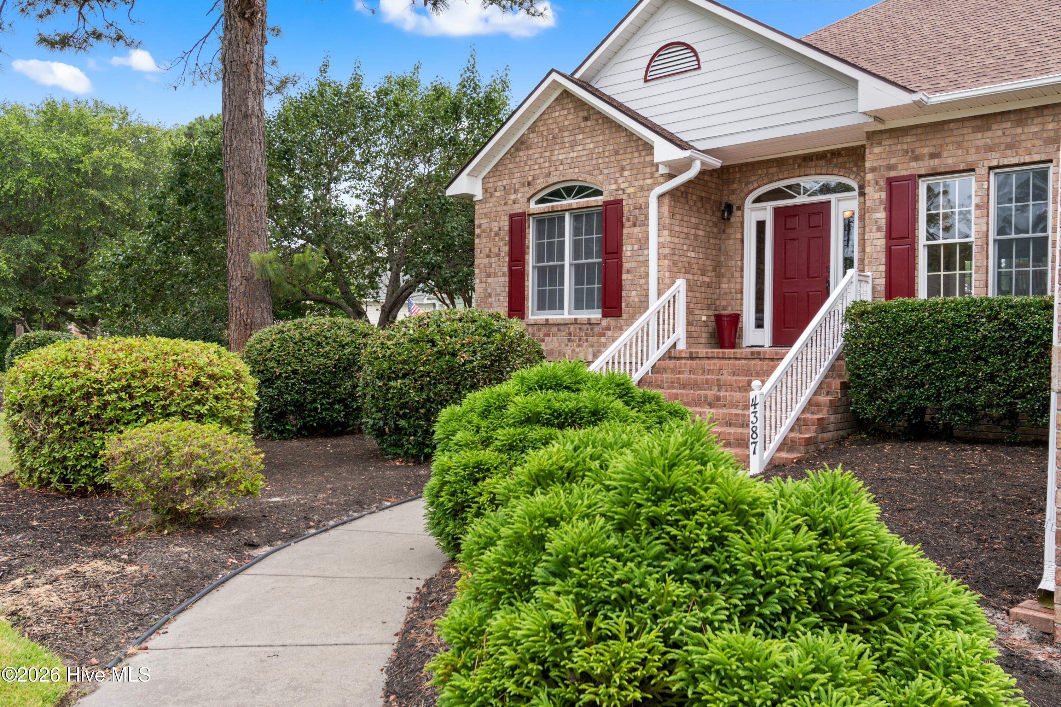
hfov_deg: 61.9
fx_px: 884
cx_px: 530
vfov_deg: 43.6
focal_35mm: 30
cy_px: 354
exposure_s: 1/160
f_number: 6.3
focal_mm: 20
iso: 100
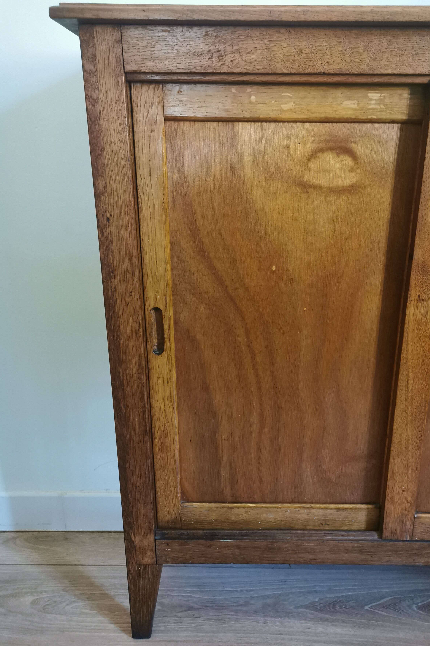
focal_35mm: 29
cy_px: 327
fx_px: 519
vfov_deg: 63.7
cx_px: 249
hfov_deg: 44.8
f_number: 1.8
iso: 500
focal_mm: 5.58
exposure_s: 1/33.3
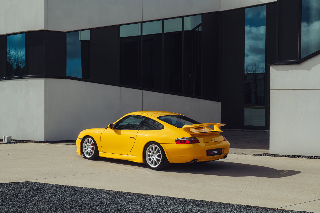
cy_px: 106
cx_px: 160
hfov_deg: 38.2
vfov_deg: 26.0
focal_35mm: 52
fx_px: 462
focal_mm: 52
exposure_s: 1/160
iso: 100
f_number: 7.1
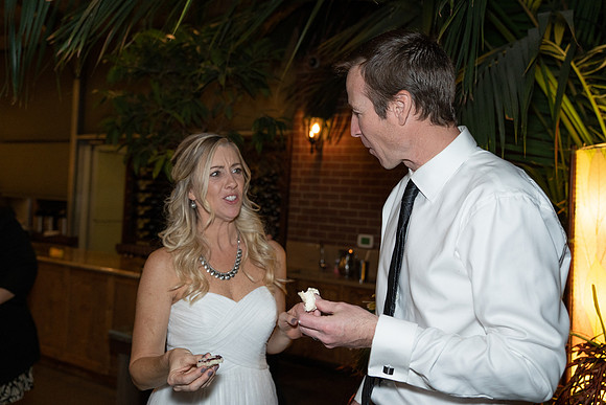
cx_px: 303
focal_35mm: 31
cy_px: 202
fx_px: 522
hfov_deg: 60.3
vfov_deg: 42.3
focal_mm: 31
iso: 1600
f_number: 3.5
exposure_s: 1/125
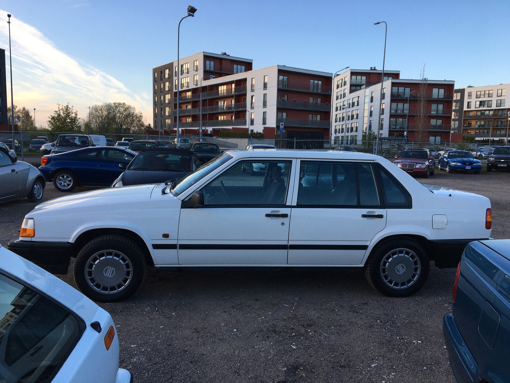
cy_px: 192
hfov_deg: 61.7
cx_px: 255
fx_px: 427
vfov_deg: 48.2
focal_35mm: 29
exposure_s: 1/221
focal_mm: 4.15
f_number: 2.2
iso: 25
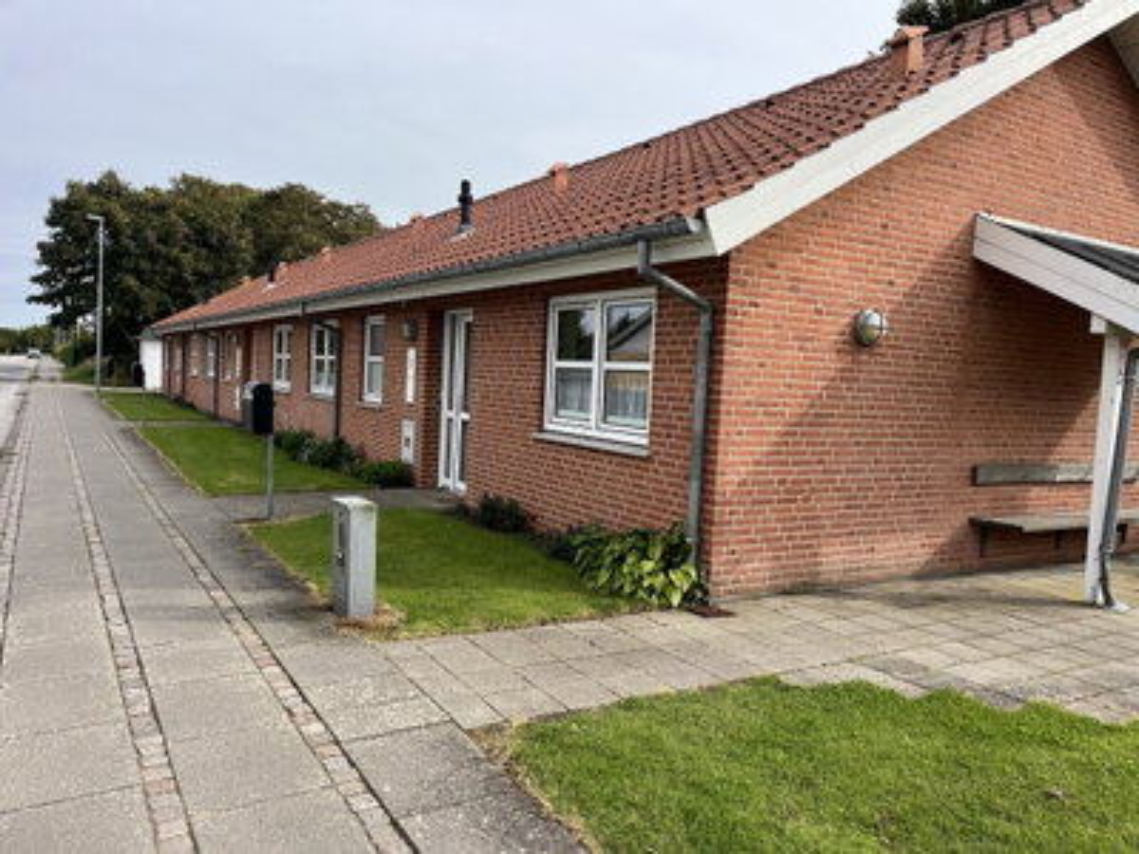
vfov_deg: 53.1
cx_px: 570
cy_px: 427
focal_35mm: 26
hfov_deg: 67.3
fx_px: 856
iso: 50
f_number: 1.6
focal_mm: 5.1
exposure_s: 1/1672
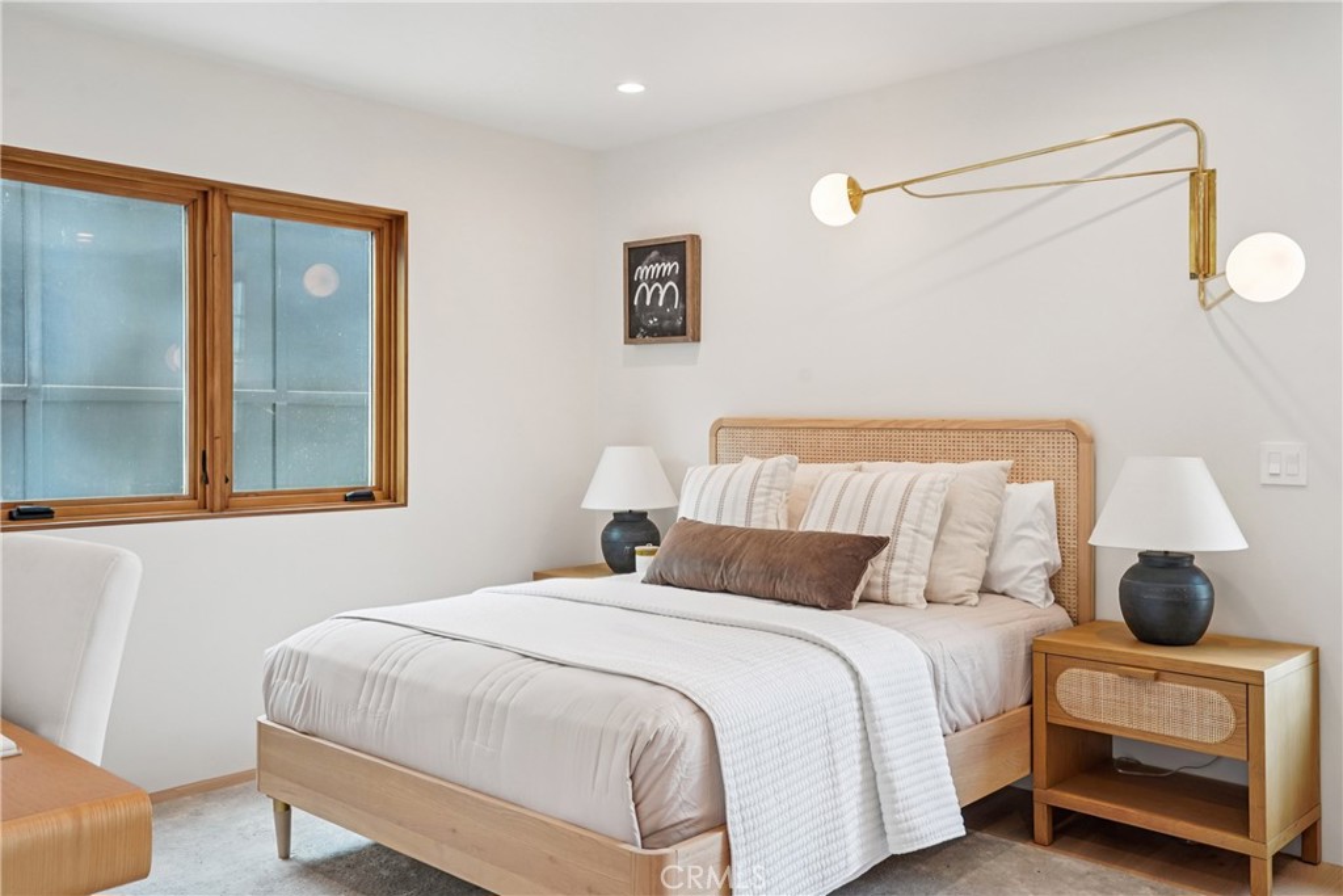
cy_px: 448
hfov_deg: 61.9
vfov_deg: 43.6
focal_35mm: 30
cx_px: 672
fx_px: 1119
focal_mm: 30
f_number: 8
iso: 400
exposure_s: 1/40
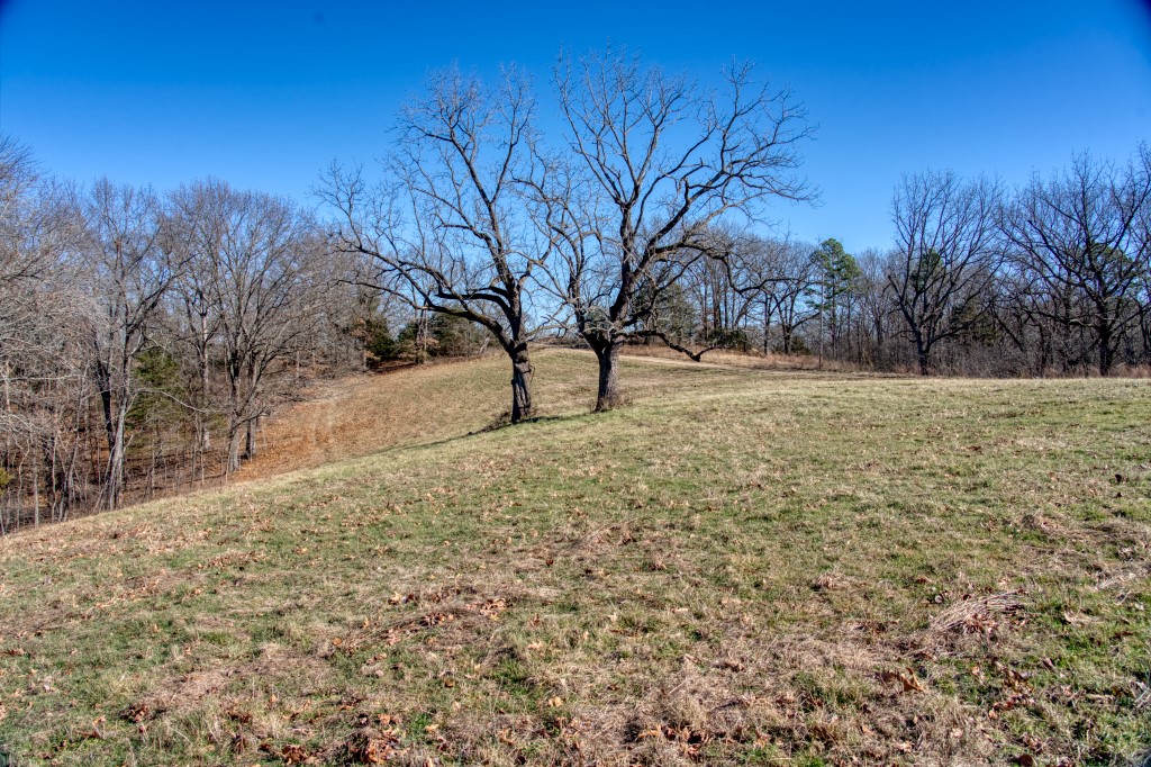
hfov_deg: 73.8
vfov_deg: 53.1
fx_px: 767
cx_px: 576
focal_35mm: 24
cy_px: 384
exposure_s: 1/200
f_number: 9
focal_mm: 24
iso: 100
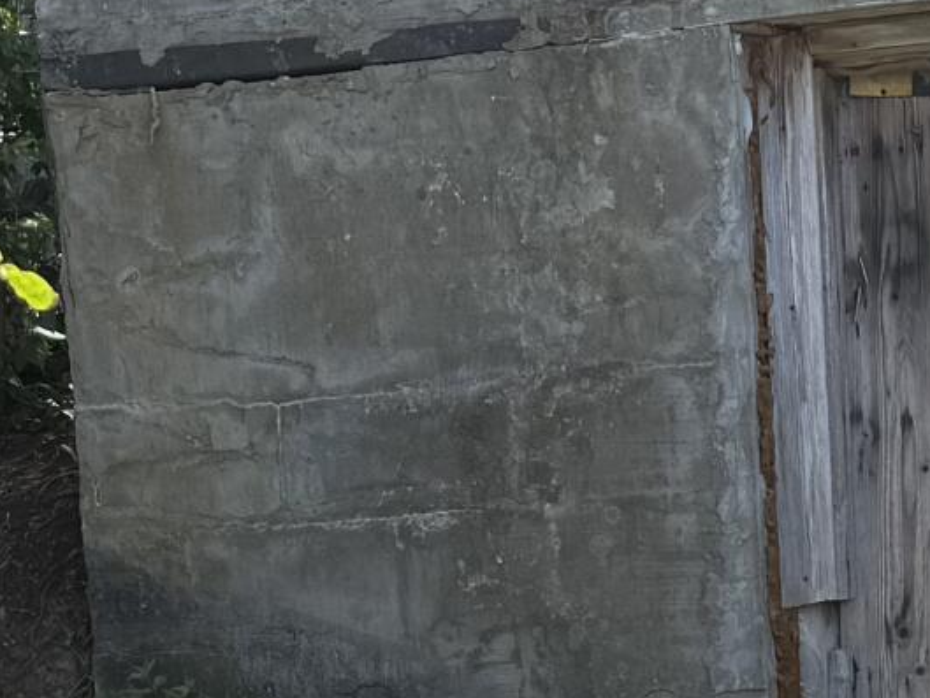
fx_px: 3655
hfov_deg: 14.5
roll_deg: +2.7
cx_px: 498
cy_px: 1315
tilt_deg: -11.3
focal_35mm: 136
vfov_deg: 10.2
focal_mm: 6.76
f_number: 1.78
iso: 80
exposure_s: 1/750
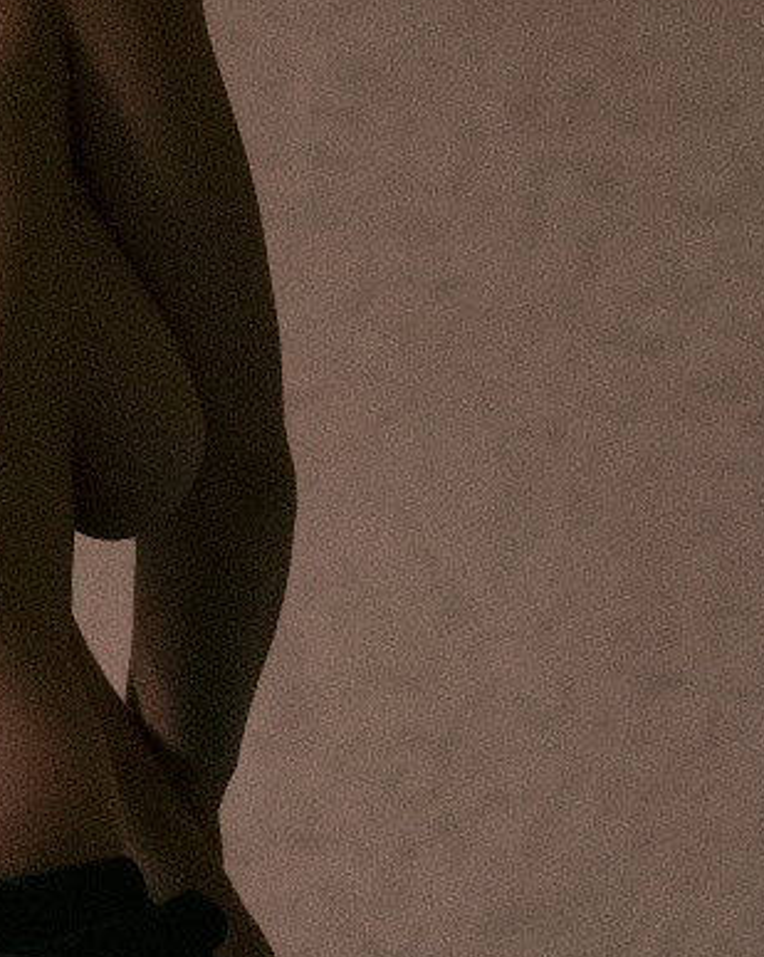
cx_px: -15
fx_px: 3537
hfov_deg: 12.2
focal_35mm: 125
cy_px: 495
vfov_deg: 15.4
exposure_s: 1/25
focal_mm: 19.2
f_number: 4
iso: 2000
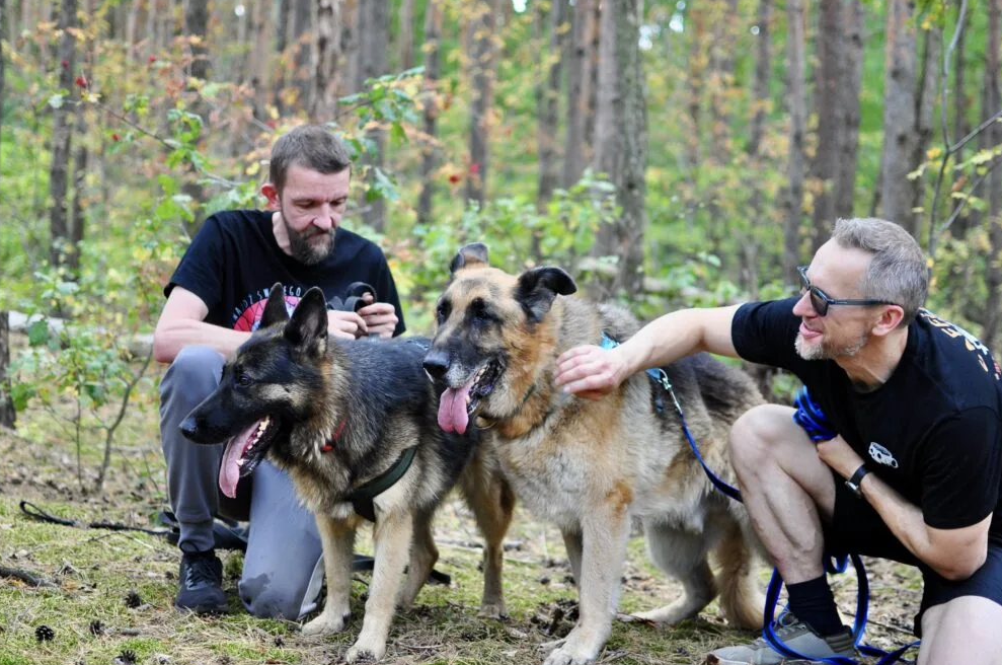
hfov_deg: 32.6
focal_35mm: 62
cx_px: 503
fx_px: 1711
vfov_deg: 22.0
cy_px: 370
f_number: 1.8
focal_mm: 35
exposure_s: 1/500
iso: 250
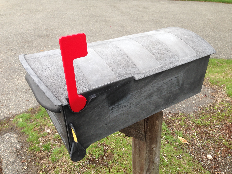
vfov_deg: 42.9
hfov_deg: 55.4
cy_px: 87
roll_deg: -2.3
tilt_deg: -32.8
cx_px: 116
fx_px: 221
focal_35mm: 33
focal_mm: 4.12
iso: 50
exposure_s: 1/186
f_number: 2.4
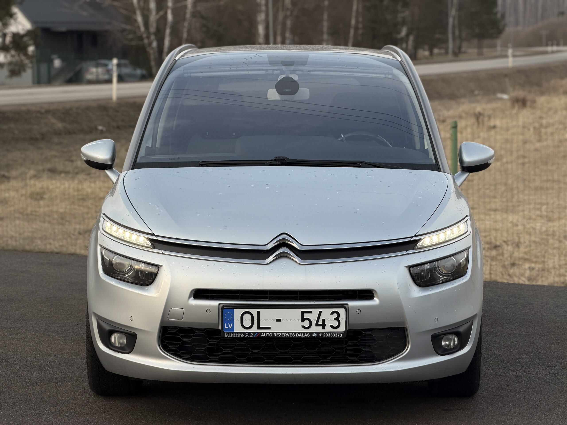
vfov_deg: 14.8
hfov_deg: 19.6
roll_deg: +0.9
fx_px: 1638
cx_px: 284
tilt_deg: -6.2
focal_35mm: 100
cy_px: 212
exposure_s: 1/386
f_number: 2.8
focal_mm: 16.89
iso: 50
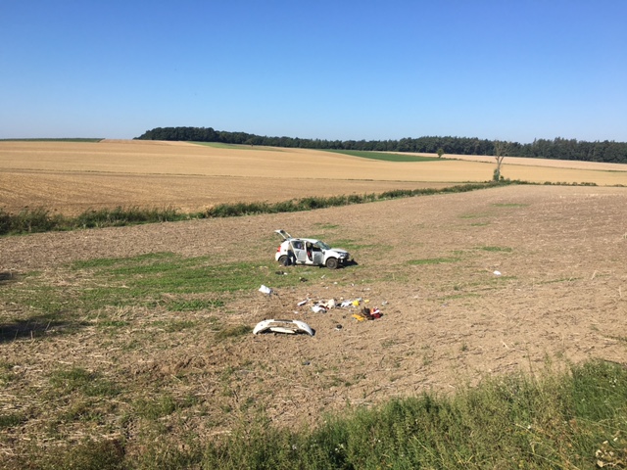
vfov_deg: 48.2
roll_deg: -2.1
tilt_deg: -8.3
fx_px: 525
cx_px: 314
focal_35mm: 29
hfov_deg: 61.7
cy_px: 235
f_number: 2.2
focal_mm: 4.15
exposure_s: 1/1832
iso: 25
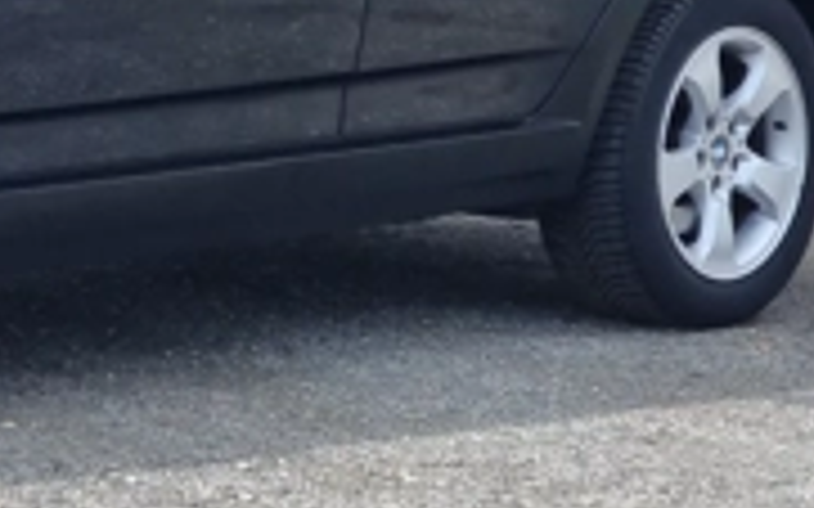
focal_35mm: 253
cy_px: -126
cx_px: -148
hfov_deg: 8.2
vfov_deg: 5.2
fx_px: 5611
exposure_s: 1/523
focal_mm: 9
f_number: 2.4
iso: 50
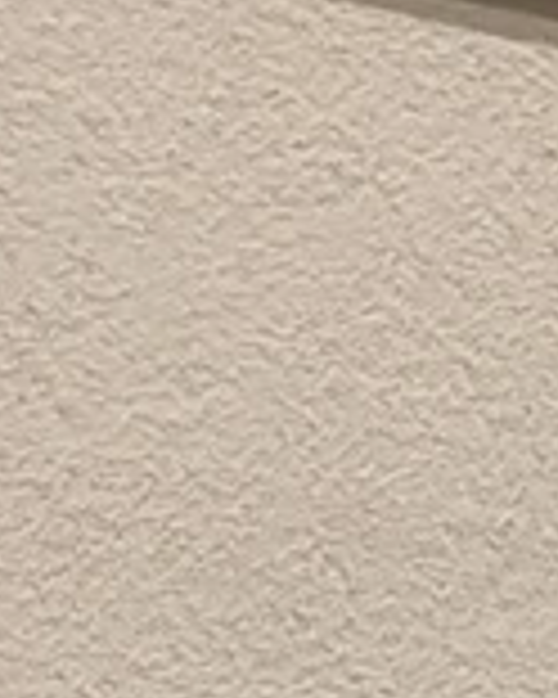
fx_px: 8815
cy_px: 1581
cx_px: 2848
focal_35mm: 427
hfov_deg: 3.3
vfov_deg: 4.4
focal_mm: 5.52
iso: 160
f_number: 1.95
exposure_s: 1/100
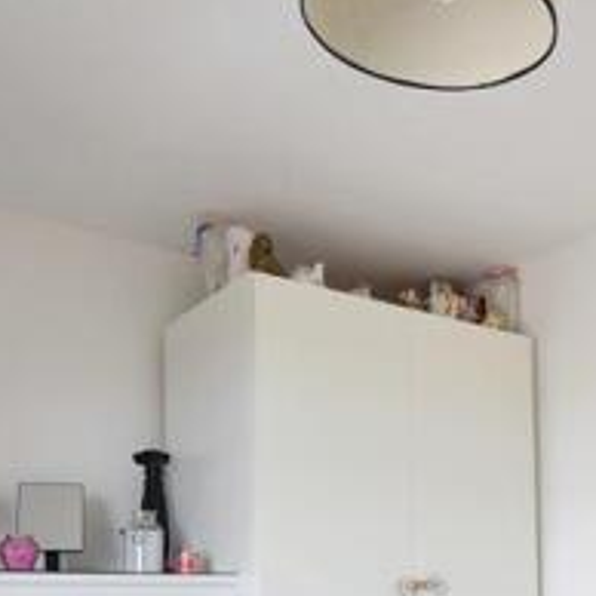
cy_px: 591
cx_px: 452
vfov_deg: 35.5
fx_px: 838
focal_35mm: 43
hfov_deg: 38.1
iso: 400
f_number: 5.6
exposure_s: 1/40
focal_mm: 10
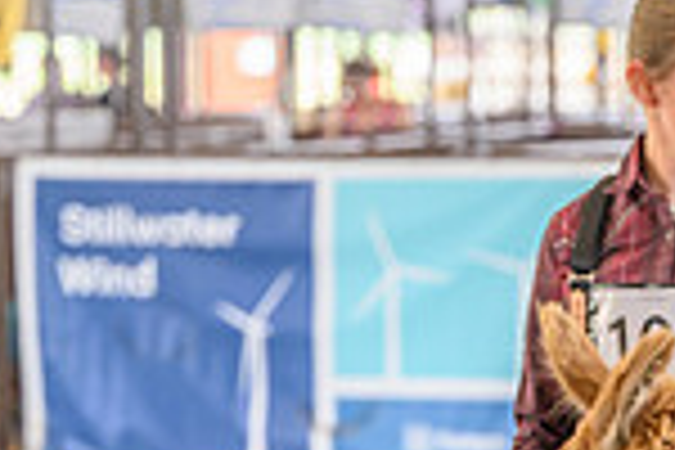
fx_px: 5081
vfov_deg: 5.0
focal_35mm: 271
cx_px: 765
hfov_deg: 7.5
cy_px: 668
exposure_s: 1/500
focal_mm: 70
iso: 800
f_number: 2.8
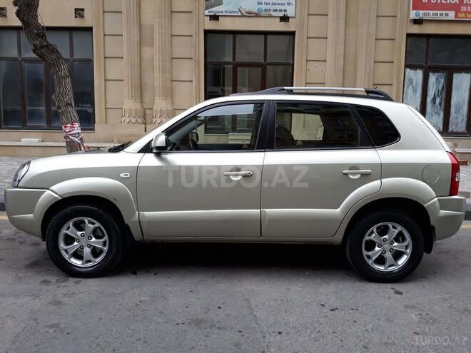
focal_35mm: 27
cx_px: 236
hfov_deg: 65.3
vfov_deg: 51.4
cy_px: 176
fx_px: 367
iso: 40
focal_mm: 3.71
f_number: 1.7
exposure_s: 1/203
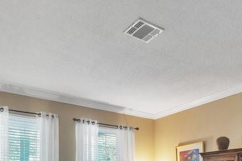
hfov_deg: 51.1
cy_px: 184
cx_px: 159
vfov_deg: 31.3
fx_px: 249
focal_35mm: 37
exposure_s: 1/60
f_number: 8
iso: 500
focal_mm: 14
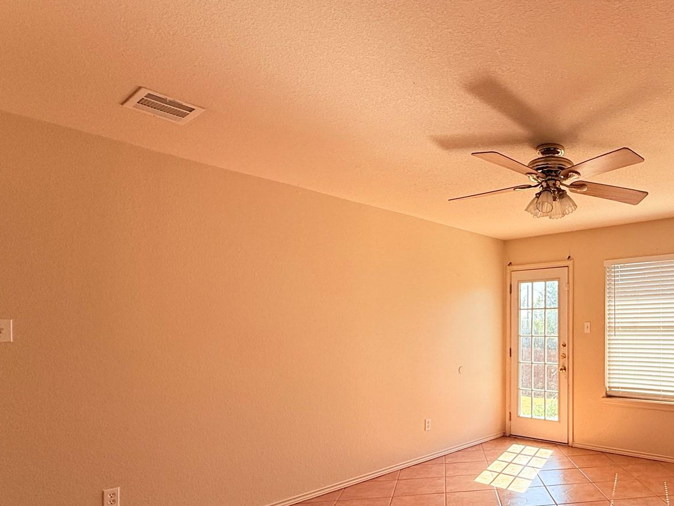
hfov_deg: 65.4
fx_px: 467
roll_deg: +0.4
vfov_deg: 56.0
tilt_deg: +1.3
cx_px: 536
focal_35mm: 24
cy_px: 322
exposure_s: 1/336
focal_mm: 2.22
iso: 64
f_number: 2.2
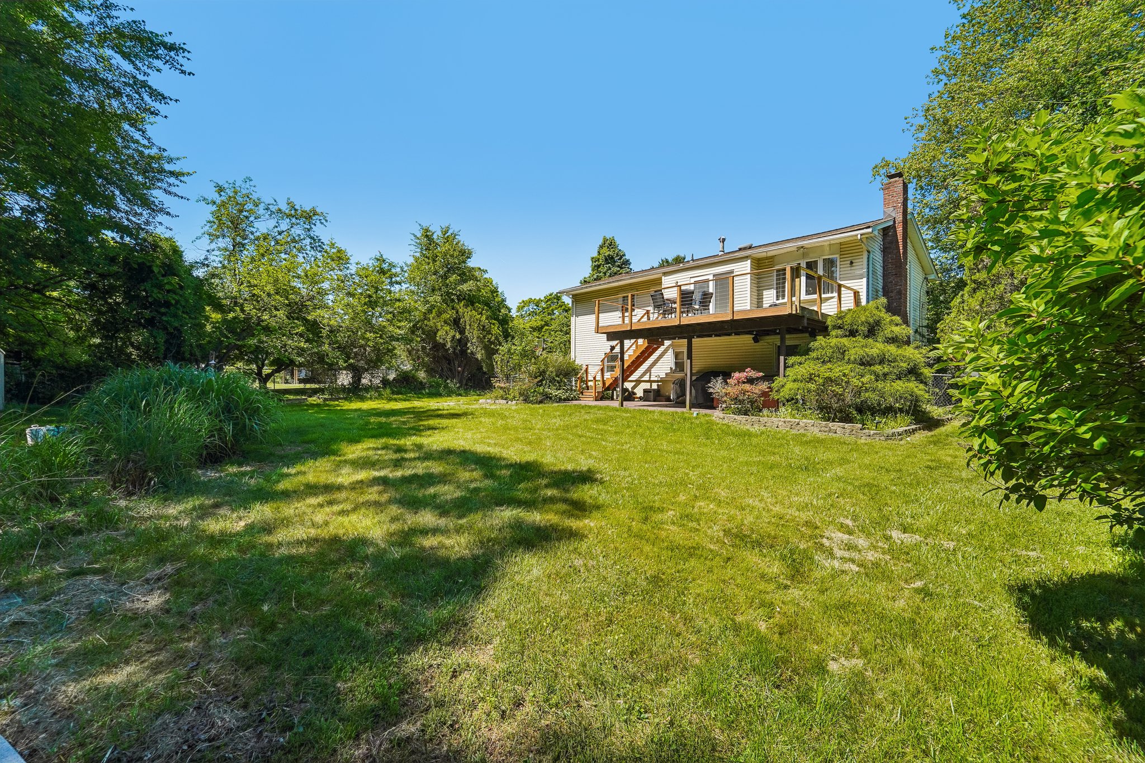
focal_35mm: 14
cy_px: 382
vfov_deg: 81.2
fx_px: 445
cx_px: 572
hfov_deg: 104.3
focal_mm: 14
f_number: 8
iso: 400
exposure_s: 1/800
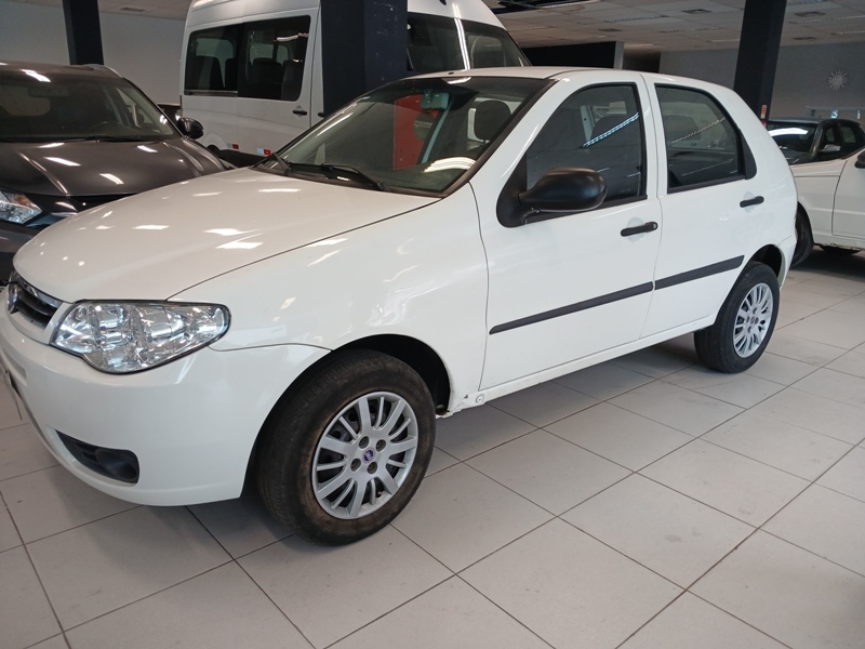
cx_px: 432
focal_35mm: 26
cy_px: 324
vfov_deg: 53.1
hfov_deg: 67.3
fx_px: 650
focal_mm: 3.98
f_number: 1.8
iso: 80
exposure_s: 1/60
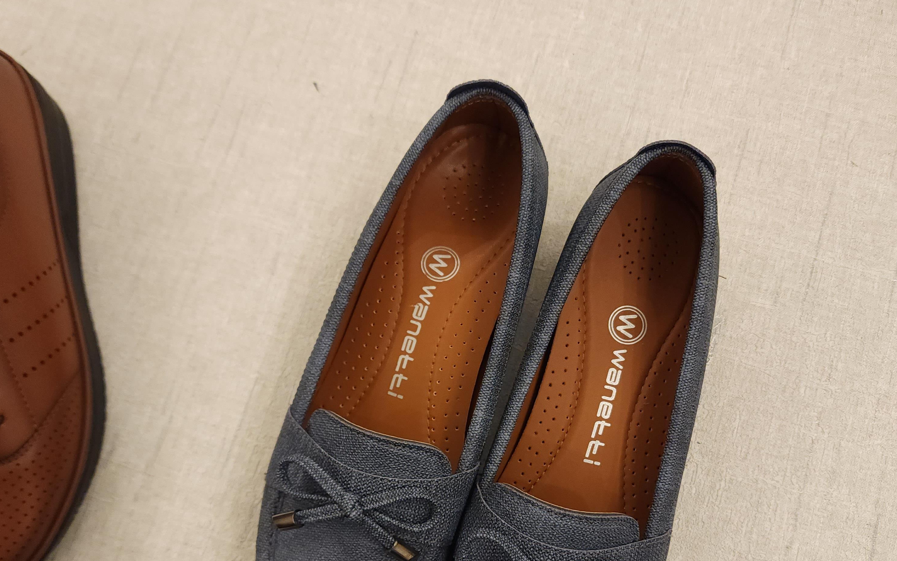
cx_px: 448
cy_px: 415
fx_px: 807
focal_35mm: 33
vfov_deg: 37.5
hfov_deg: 58.1
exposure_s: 1/33
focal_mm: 6.4
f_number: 1.8
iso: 320
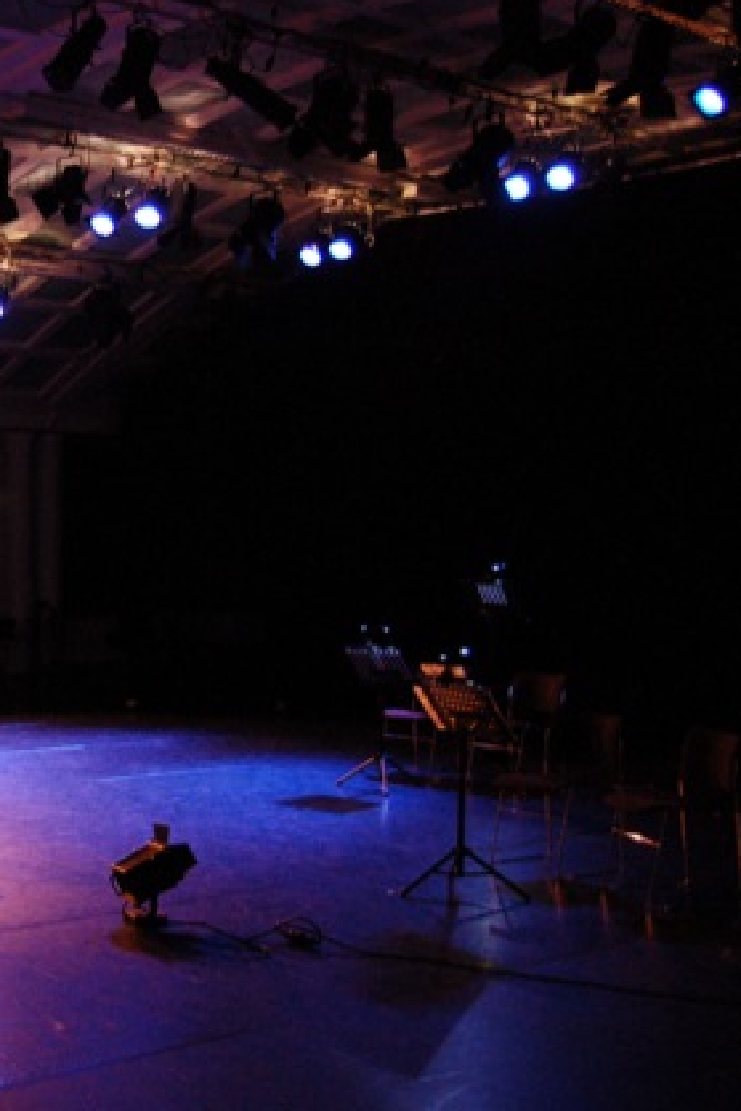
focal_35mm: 53
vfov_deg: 37.7
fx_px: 1628
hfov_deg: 24.2
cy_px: 549
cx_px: -48
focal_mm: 23
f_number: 3.8
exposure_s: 1/8
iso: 1600
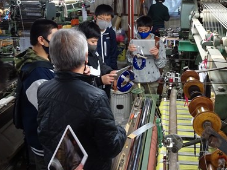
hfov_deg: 45.2
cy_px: 49
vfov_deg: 34.6
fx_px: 269
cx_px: 147
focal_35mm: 41
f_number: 3.5
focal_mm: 4.1
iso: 250
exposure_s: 1/30
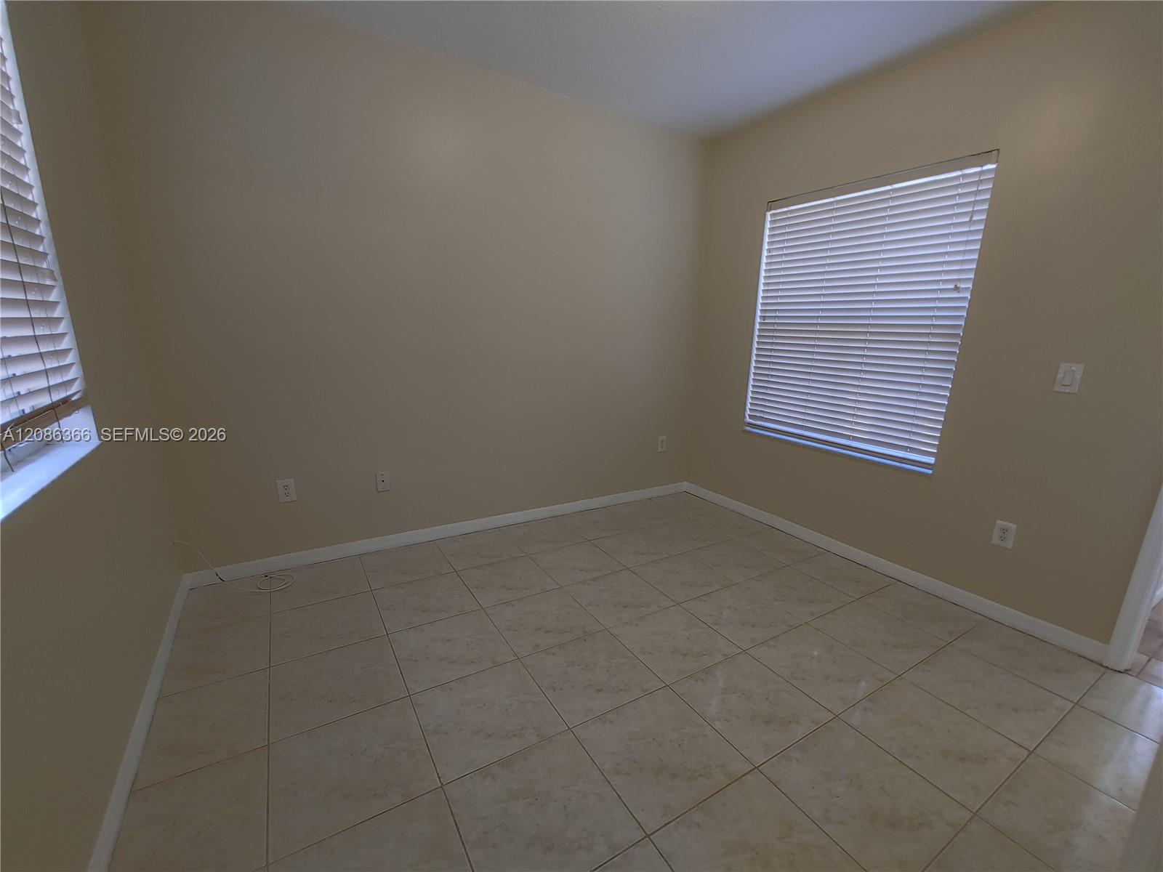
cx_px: 582
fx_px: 504
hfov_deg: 98.2
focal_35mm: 15
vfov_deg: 81.7
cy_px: 436
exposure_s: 1/24
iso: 250
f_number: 1.9
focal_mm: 1.78
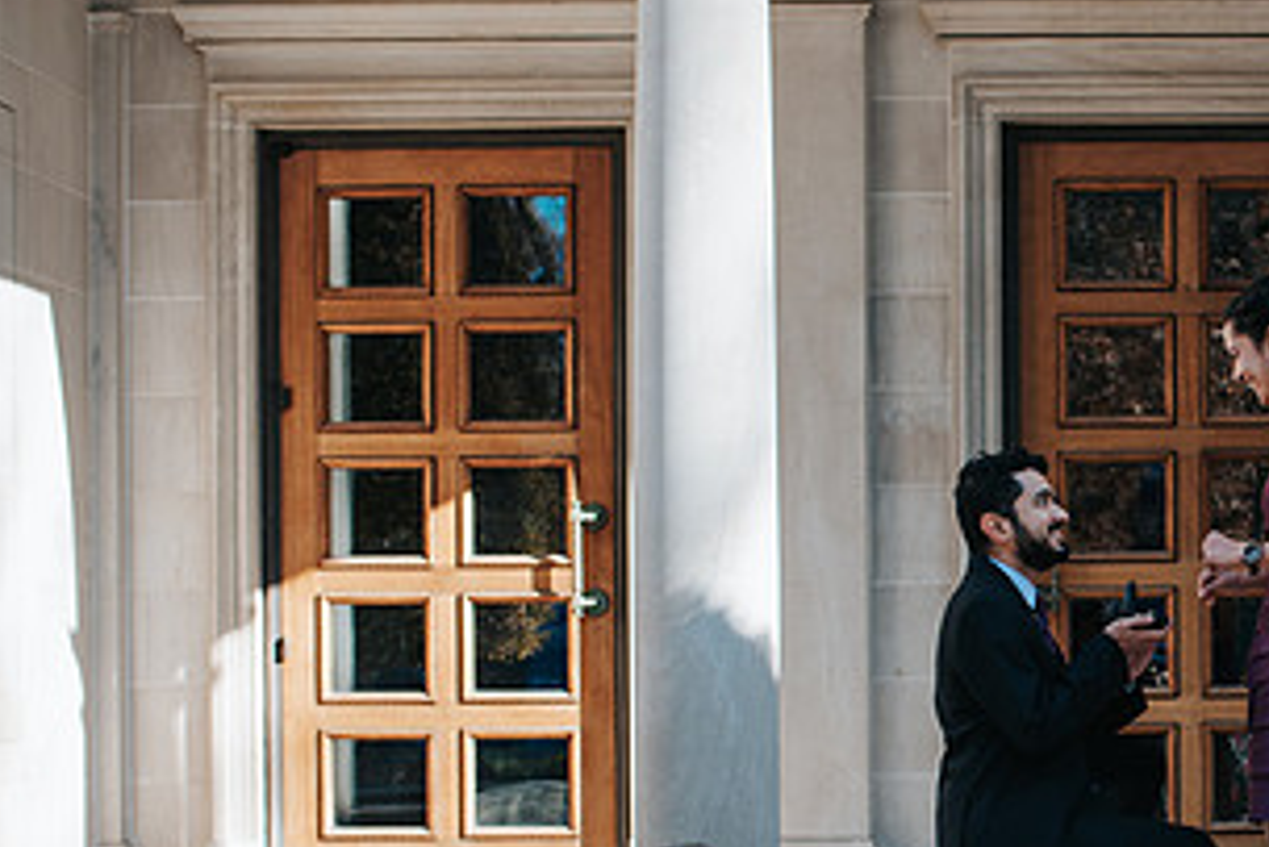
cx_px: 1210
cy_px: 708
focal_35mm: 88
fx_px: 3103
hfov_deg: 22.4
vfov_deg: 15.4
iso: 100
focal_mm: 35
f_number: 2.8
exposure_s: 1/320
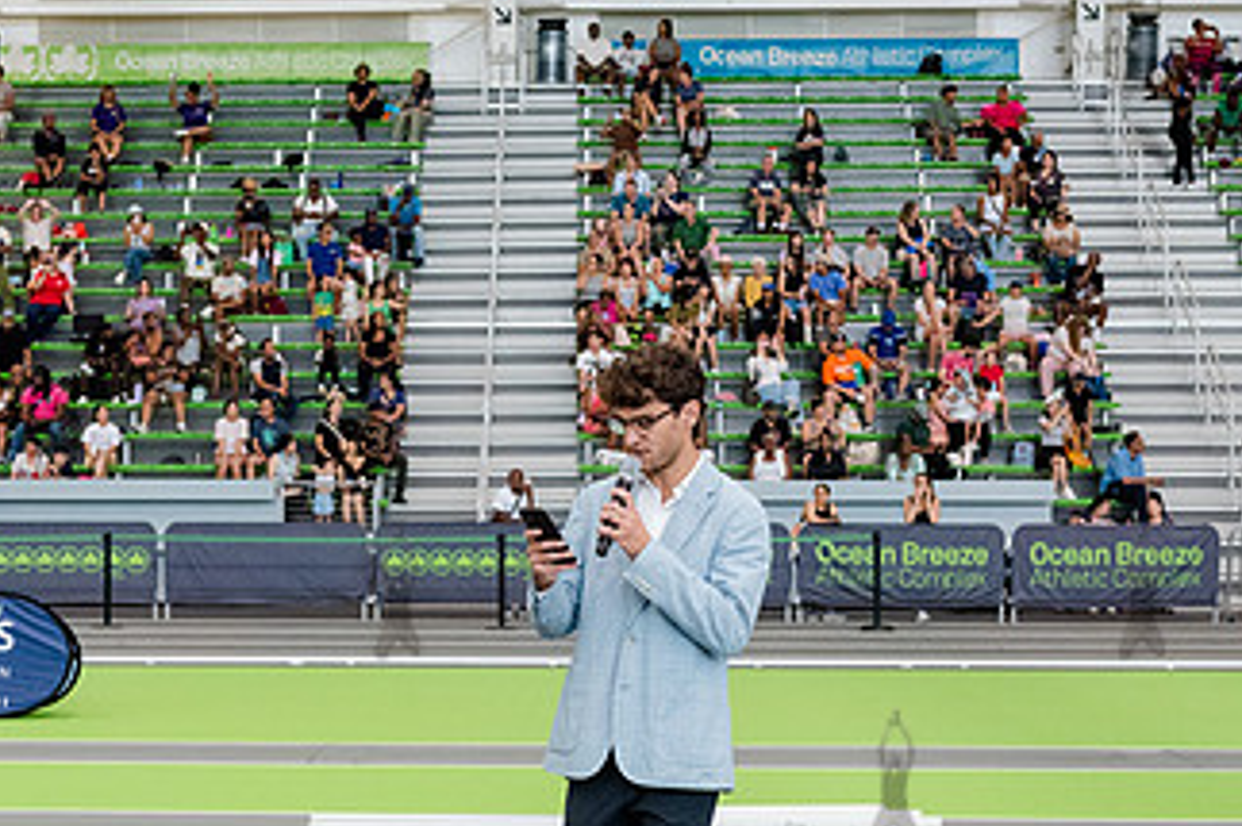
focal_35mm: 87
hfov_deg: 23.3
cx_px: 396
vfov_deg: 15.6
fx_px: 3000
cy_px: 590
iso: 6400
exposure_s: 1/1000
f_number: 4
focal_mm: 48
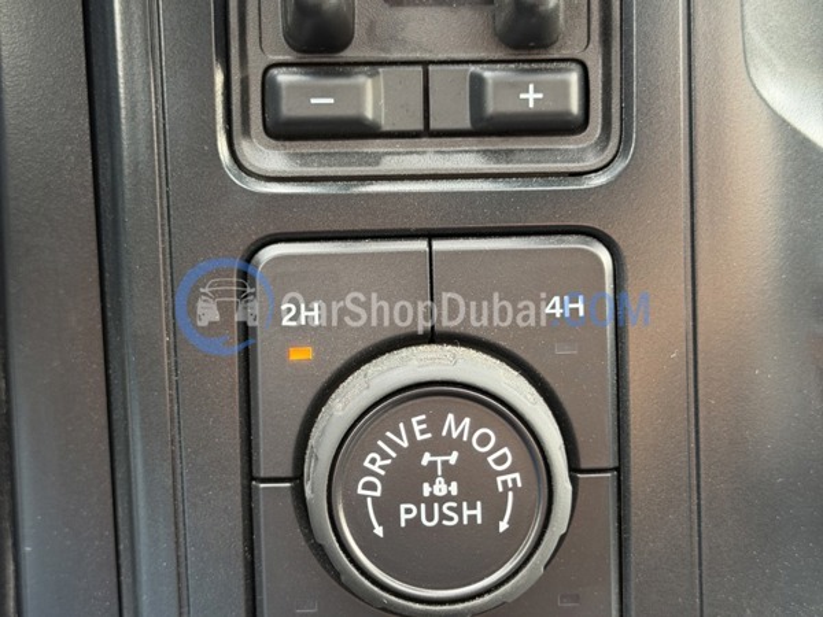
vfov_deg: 30.3
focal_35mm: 48
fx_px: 1141
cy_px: 308
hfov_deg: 39.7
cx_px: 412
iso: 160
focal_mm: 6.76
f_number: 1.78
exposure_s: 1/60
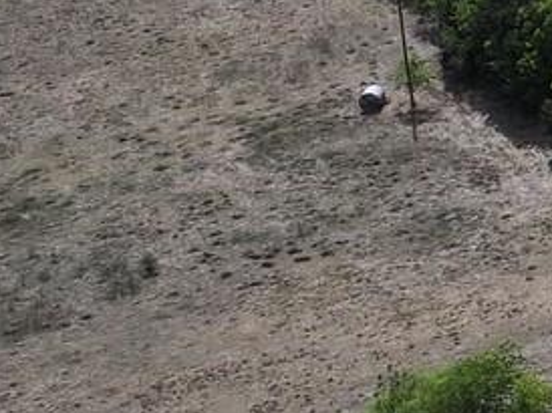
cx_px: 1606
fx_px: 2788
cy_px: -203
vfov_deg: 8.3
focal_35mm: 175
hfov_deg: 9.2
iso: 140
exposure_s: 1/3200
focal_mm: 12.29
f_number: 2.8
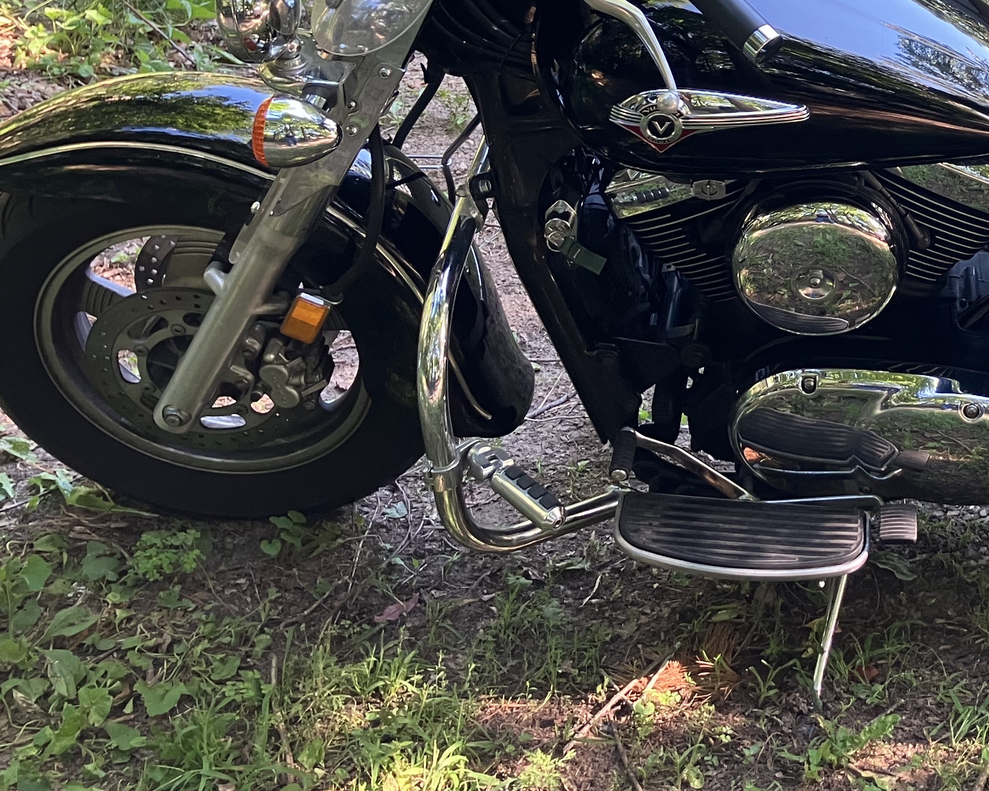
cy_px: 85
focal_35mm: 55
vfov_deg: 26.7
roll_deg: +0.5
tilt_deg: -21.6
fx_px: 1610
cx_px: 966
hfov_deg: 31.8
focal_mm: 3.99
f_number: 1.8
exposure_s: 1/88
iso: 80
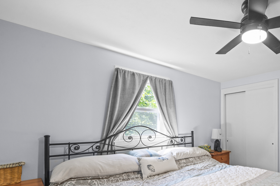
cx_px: 216
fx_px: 163
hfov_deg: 74.3
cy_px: 134
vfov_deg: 57.2
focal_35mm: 21
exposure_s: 1/5
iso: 320
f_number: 8
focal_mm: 12
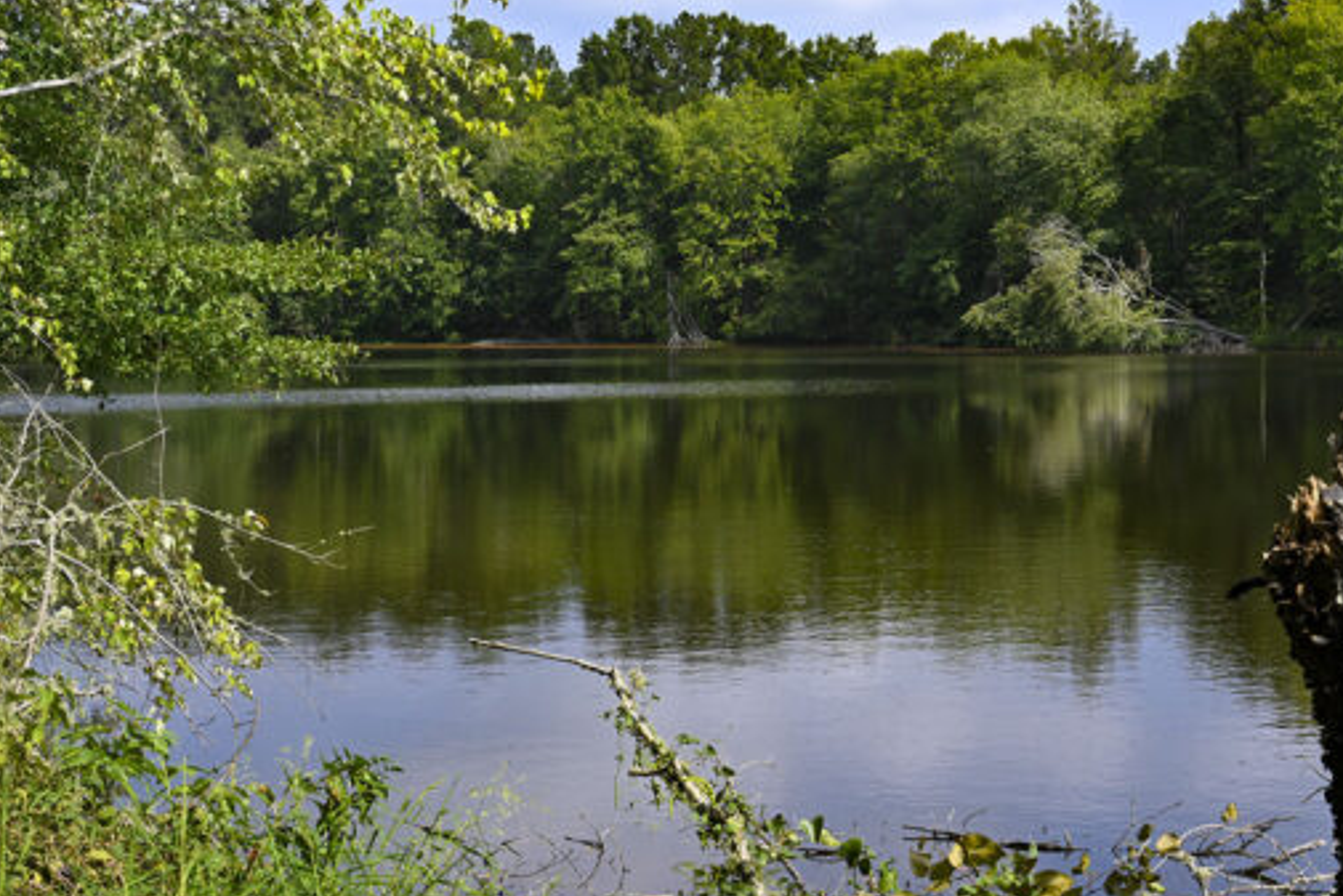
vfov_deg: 20.6
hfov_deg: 30.5
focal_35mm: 66
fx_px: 2463
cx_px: 751
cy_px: 384
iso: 100
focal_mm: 43
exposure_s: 1/125
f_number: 11
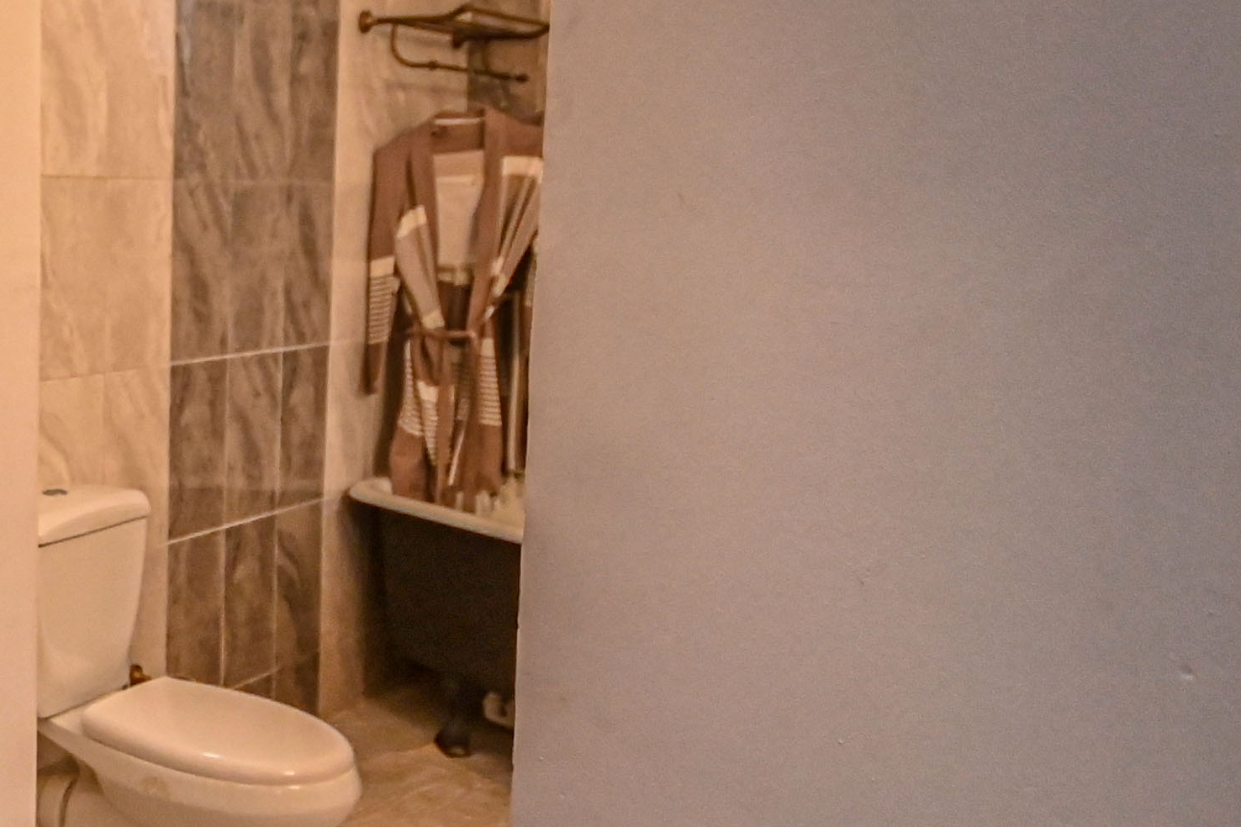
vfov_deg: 33.4
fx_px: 1379
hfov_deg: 36.2
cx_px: -285
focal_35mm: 40
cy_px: 398
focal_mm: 10
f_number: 4
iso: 2000
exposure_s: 1/60
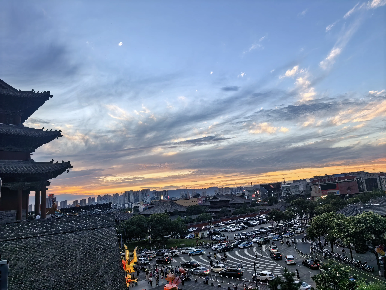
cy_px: 145
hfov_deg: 71.6
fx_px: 268
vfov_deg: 56.8
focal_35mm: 24
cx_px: 193
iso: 50
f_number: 1.4
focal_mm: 6.98
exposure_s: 1/297
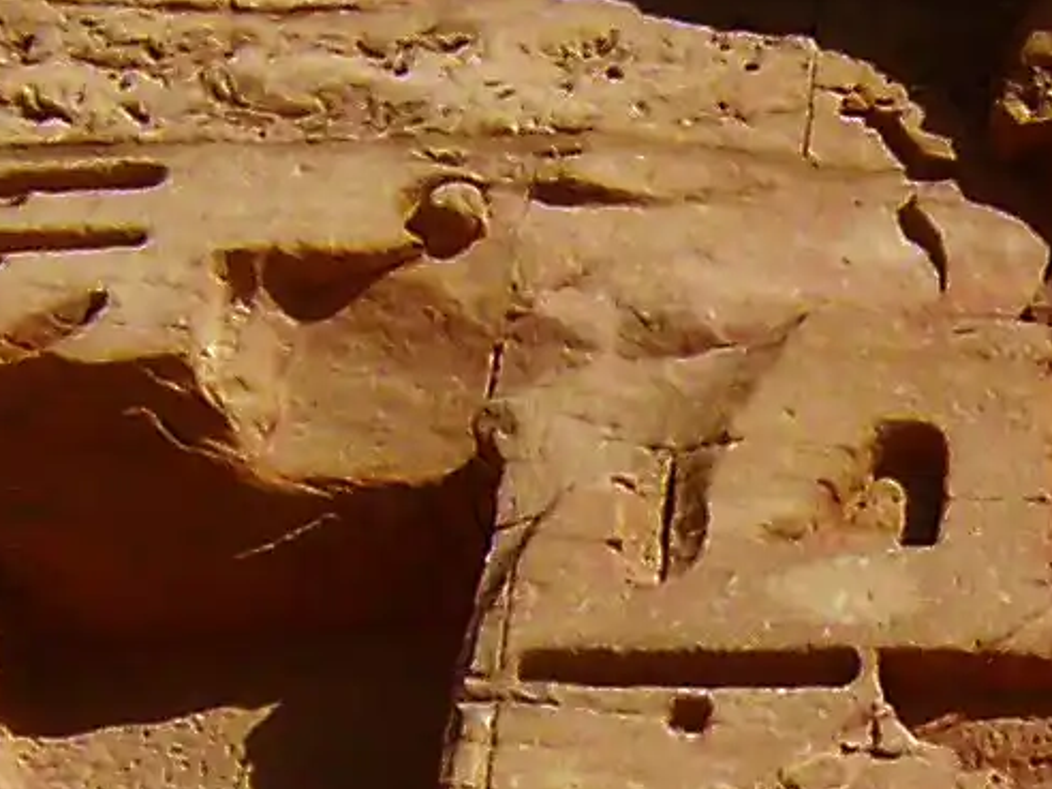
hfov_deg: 6.3
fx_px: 9543
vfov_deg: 4.7
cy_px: 1003
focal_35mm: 314
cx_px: 986
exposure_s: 1/1000
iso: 80
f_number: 5.6
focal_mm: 10
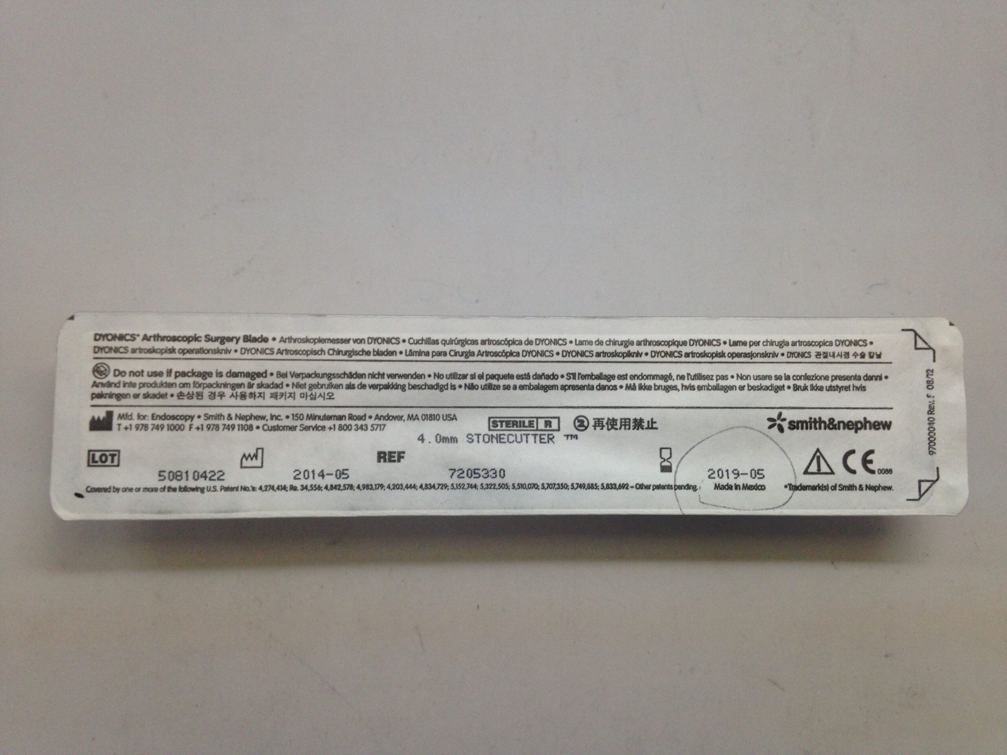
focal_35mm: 33
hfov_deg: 55.4
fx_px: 960
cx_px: 504
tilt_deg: -84.2
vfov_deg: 42.9
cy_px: 378
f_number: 2.4
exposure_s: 1/120
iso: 80
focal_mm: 4.12
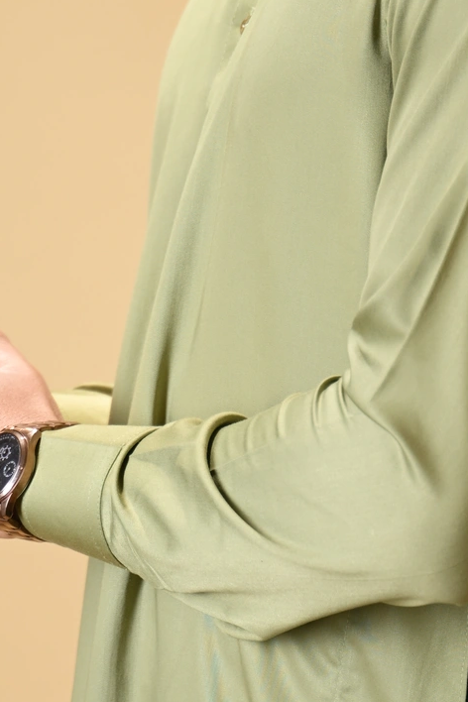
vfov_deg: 7.6
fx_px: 5265
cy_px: 204
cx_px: 317
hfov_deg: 5.1
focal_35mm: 270
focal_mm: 75
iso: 160
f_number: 2.8
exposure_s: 1/125
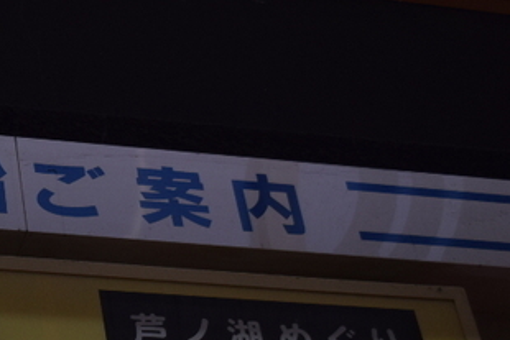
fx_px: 1591
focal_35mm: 112
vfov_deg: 12.1
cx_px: 7
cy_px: 307
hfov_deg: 17.8
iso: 400
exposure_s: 1/200
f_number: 4.2
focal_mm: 29
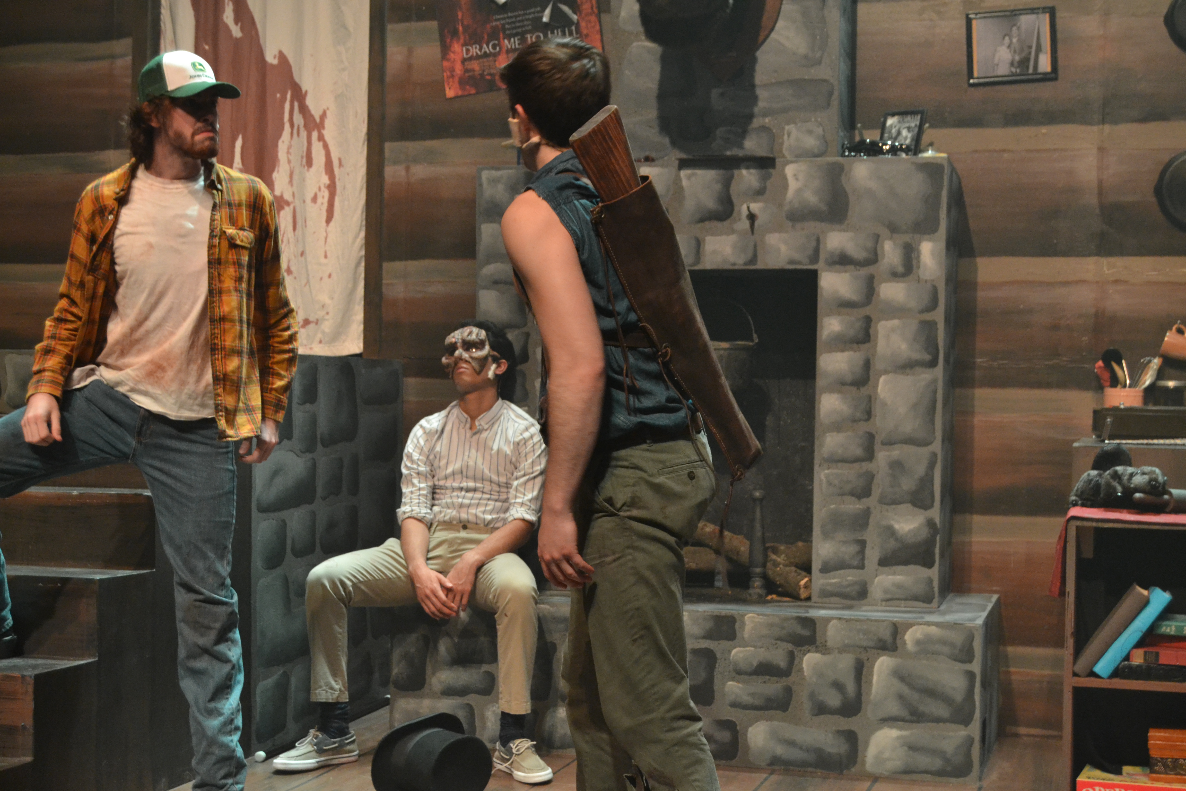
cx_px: 593
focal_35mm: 52
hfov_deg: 37.9
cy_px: 396
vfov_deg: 25.8
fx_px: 1729
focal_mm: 35
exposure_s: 1/60
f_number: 4.5
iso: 1800
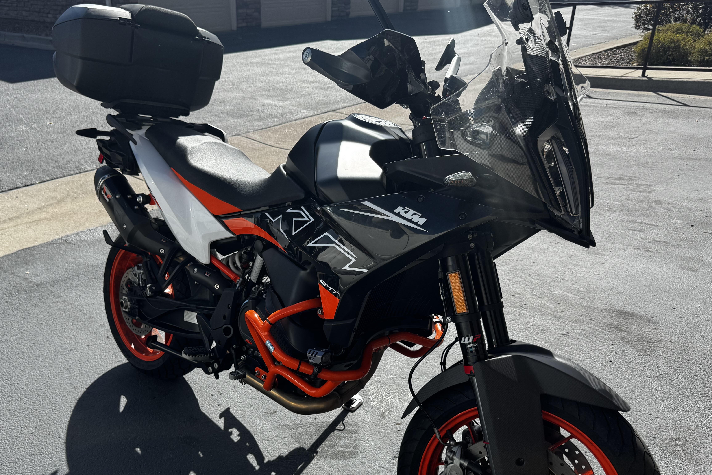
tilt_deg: -26.6
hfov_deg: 60.0
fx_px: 613
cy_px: 271
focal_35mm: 31
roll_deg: +0.4
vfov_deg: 42.2
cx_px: 303
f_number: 1.78
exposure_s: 1/3247
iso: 80
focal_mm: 6.76
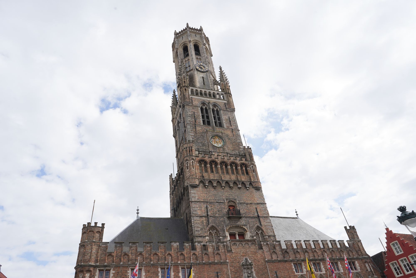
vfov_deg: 53.1
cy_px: 139
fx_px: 277
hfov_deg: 73.7
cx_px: 208
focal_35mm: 24
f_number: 14
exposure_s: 1/100
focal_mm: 24
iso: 100
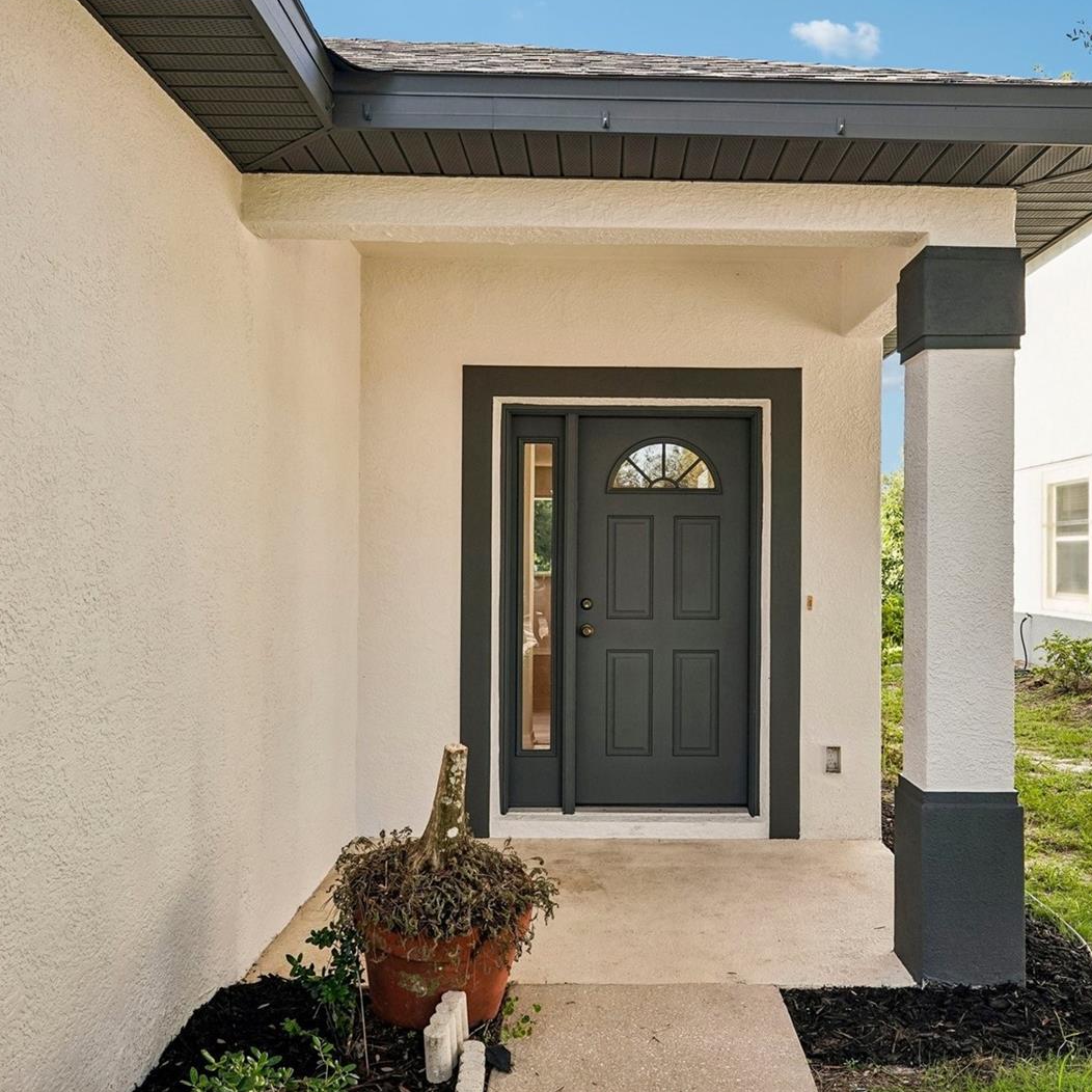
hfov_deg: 52.4
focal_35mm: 31
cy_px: 543
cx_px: 623
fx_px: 1106
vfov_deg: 52.5
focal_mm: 24
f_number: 8
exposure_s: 1/125
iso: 400
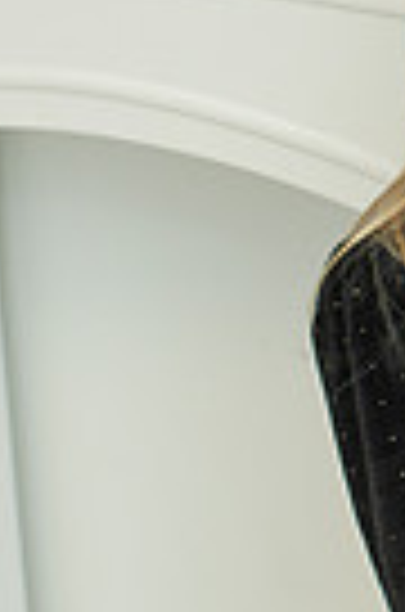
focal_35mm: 177
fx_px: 3002
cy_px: 379
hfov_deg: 7.5
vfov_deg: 11.6
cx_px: 657
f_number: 3.5
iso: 320
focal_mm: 35
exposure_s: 1/200
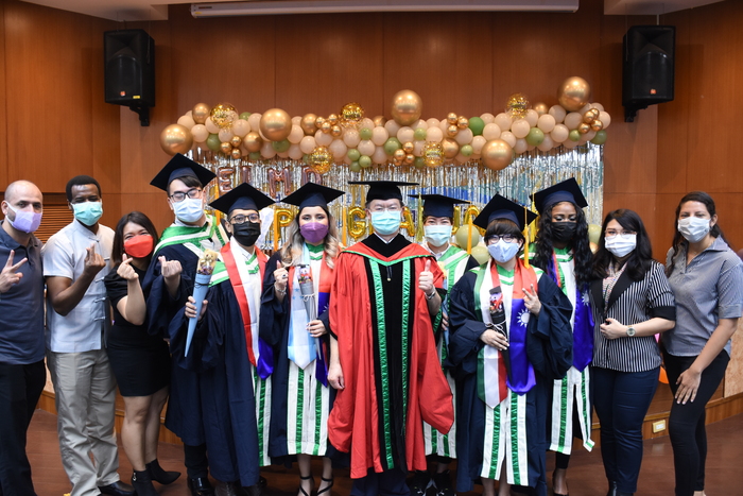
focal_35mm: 27
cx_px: 372
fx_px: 557
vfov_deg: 47.9
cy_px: 248
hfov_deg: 67.4
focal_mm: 18
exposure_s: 1/50
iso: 1000
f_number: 3.5
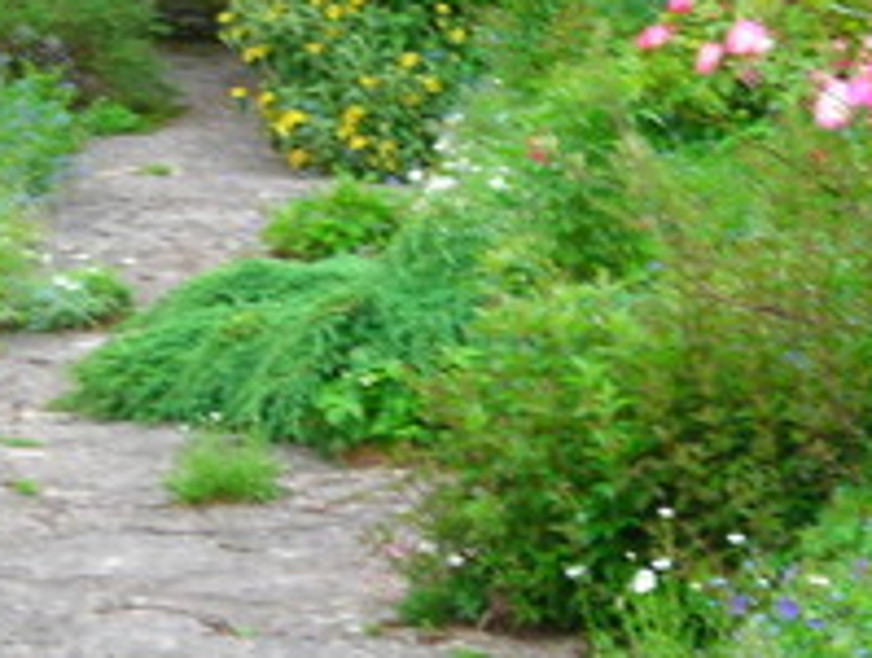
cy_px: 200
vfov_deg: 8.5
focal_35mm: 176
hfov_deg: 11.2
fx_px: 4442
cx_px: 561
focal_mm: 10.8
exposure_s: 1/31
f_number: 3.9
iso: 50
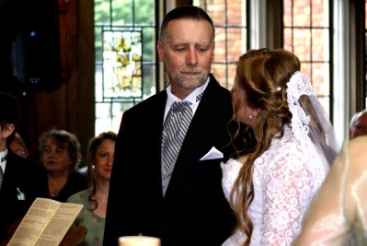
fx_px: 1148
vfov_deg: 12.2
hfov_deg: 18.2
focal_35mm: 112
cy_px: 123
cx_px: 184
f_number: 4.5
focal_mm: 75
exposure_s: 1/125
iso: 400
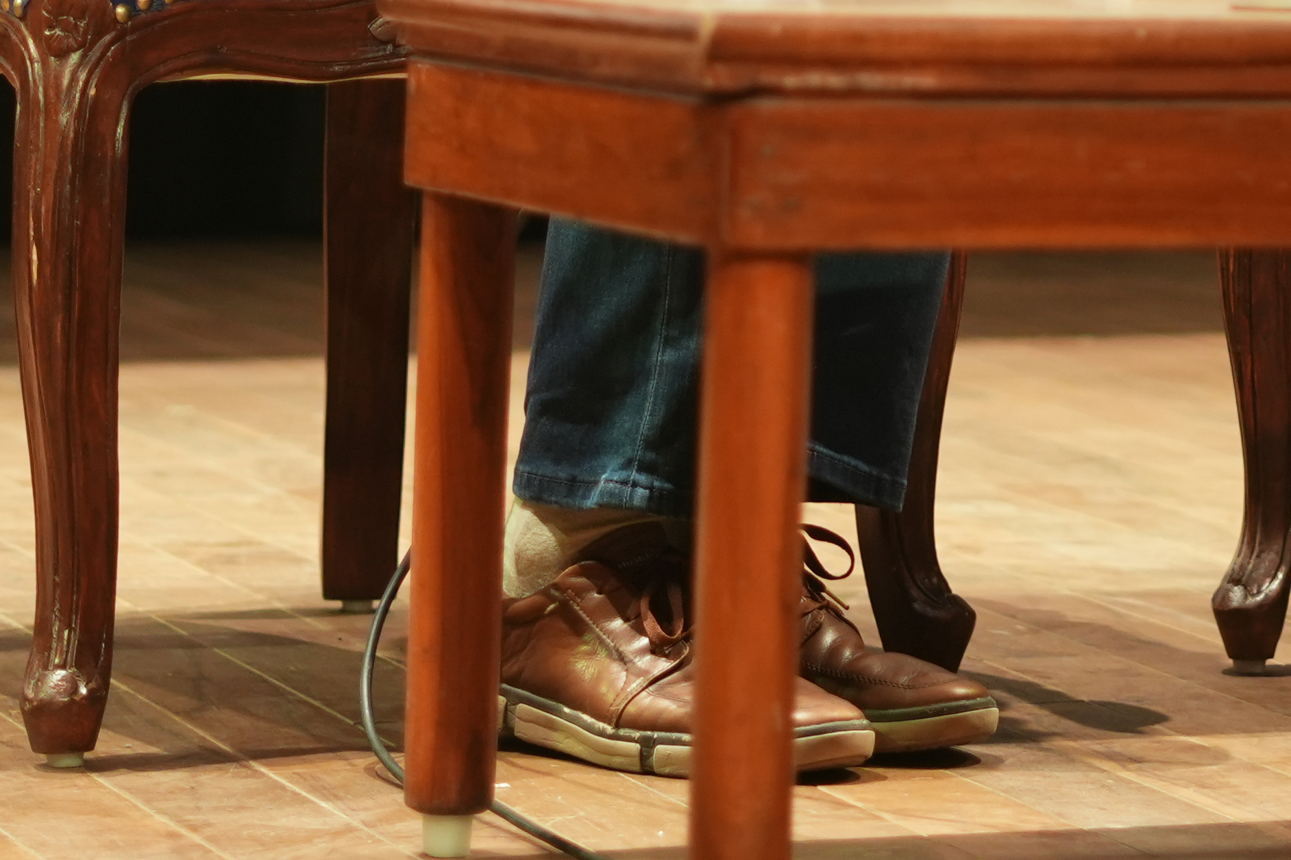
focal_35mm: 186
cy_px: -528
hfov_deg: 11.0
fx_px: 6670
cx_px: 1290
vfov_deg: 7.2
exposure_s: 1/160
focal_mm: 50
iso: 640
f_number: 2
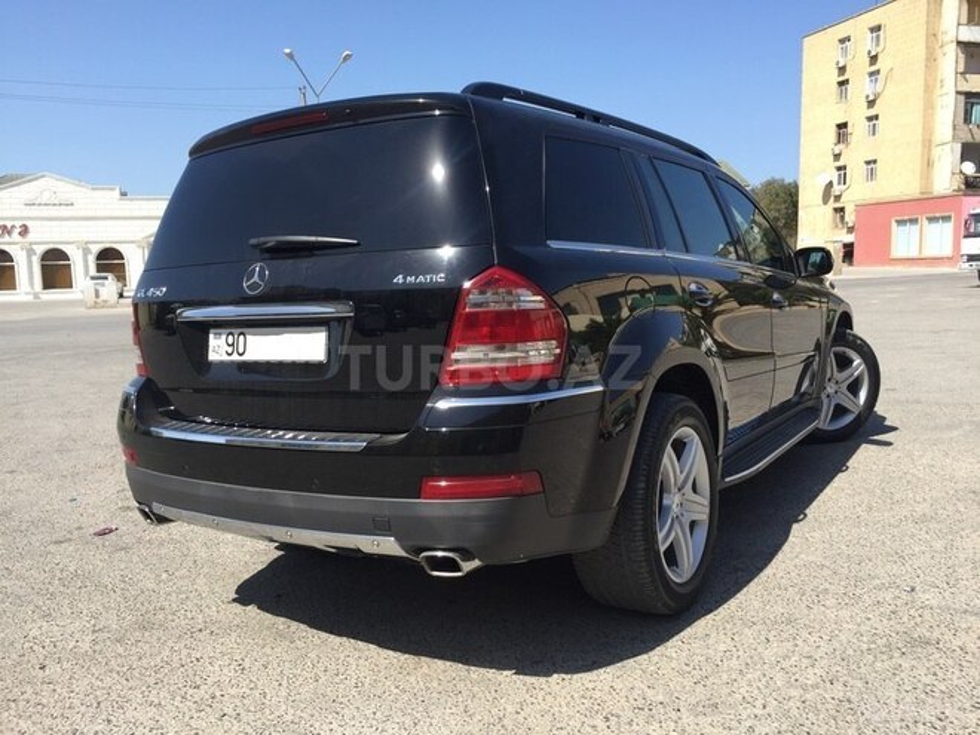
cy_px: 368
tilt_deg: -6.1
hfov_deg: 61.7
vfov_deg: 48.2
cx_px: 490
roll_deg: +0.7
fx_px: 821
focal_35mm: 29
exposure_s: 1/1163
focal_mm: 4.15
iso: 32
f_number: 2.2
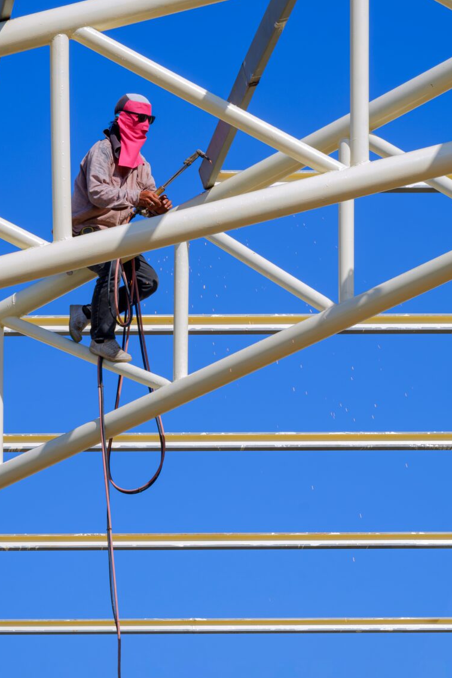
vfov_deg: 16.1
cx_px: 231
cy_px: 337
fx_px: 2392
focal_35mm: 127
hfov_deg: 10.8
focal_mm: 80
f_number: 11
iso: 200
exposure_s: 1/250
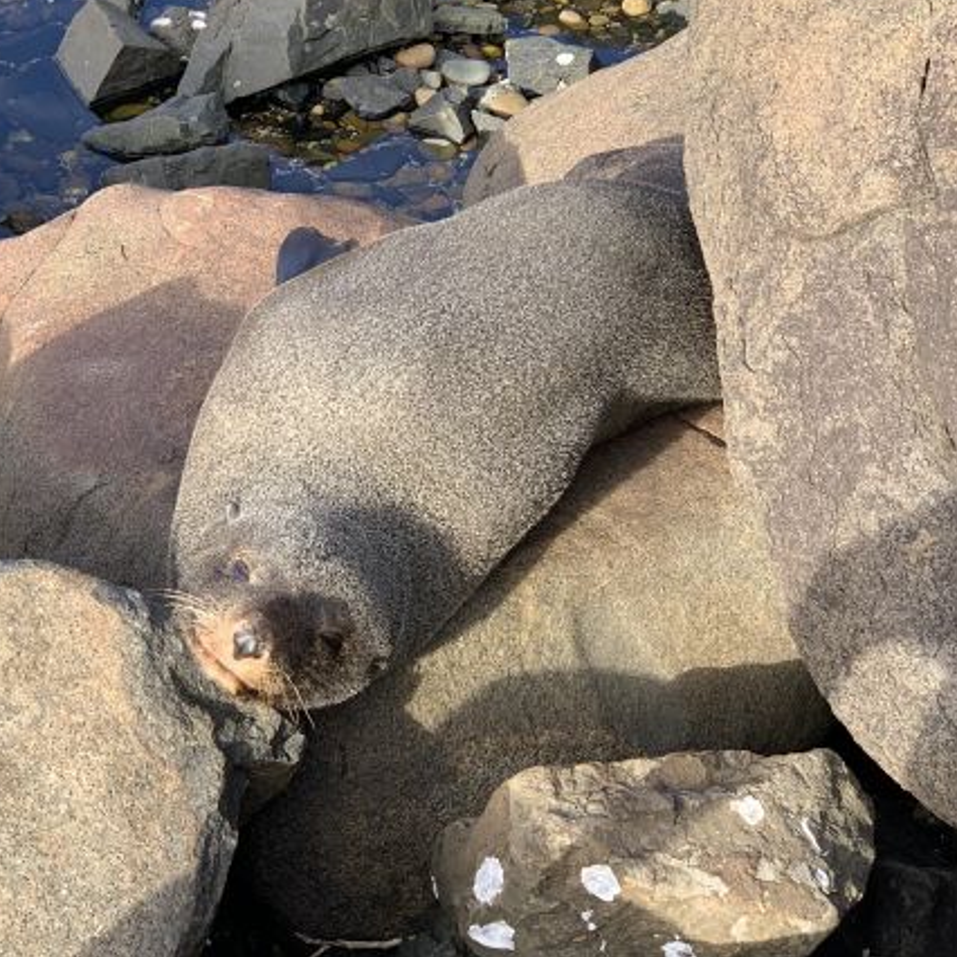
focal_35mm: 65
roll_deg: +0.1
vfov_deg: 26.5
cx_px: 386
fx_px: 2033
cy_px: 447
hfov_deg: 26.4
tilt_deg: -37.0
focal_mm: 6
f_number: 2.4
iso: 16
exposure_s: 1/223
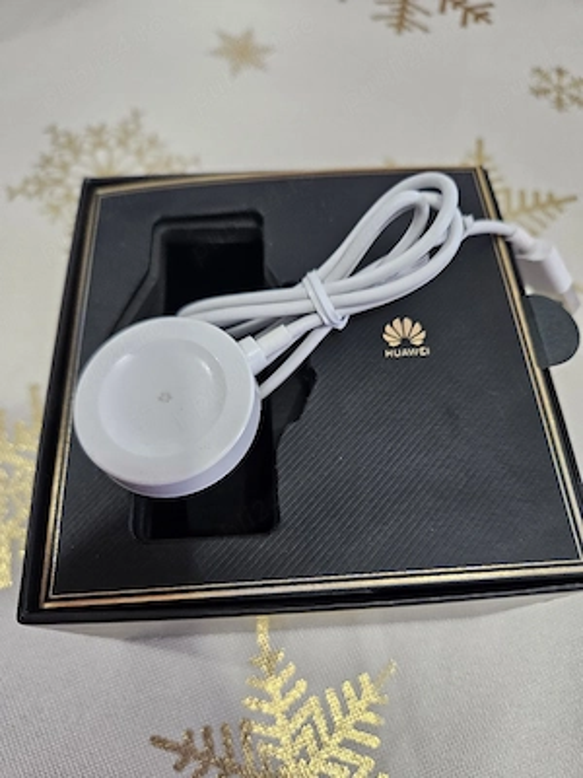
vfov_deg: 73.9
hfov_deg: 58.9
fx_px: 516
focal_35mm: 23
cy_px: 389
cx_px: 292
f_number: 1.8
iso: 400
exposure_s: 1/101
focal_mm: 5.4
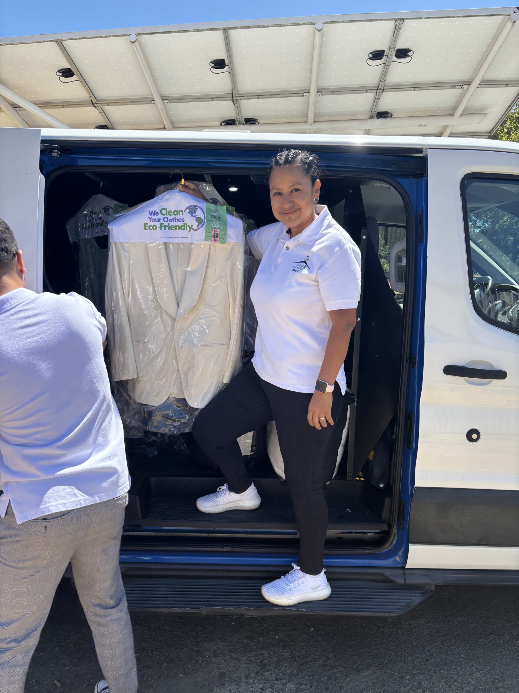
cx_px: 260
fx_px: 520
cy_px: 346
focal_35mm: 26
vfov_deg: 67.3
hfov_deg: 53.1
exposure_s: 1/1590
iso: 50
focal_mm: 5.96
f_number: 1.6
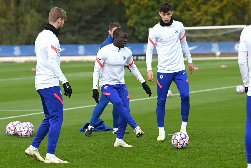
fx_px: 1255
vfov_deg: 7.6
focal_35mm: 180
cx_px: 126
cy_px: 84
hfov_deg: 11.4
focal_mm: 180
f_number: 5
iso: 500
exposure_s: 1/2000
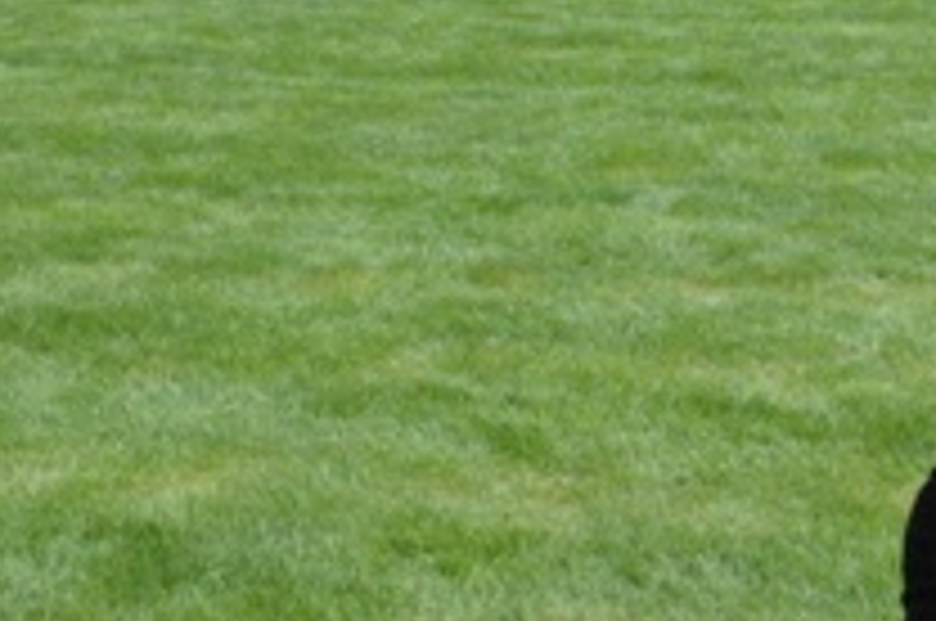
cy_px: -110
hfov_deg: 16.1
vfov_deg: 10.8
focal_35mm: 125
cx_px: 999
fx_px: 3233
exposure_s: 1/800
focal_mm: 27
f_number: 14
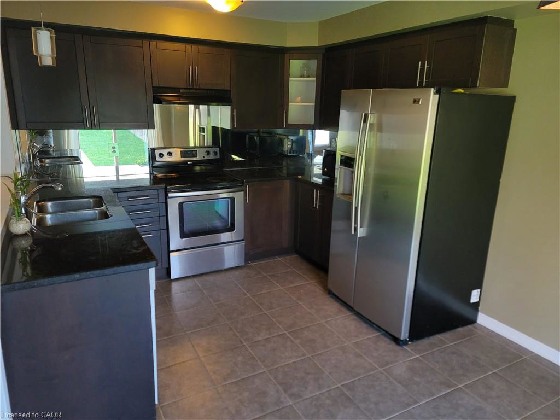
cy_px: 210
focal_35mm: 25
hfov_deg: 69.4
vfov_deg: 54.9
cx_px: 280
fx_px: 404
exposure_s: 1/119
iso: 320
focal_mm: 7
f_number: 1.8
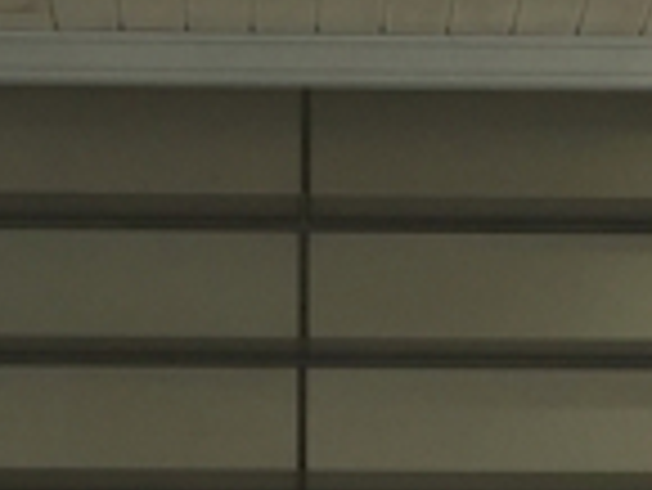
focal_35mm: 205
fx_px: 3864
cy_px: 1205
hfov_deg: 9.6
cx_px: 360
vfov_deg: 6.8
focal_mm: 4.15
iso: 40
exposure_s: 1/60
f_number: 2.2
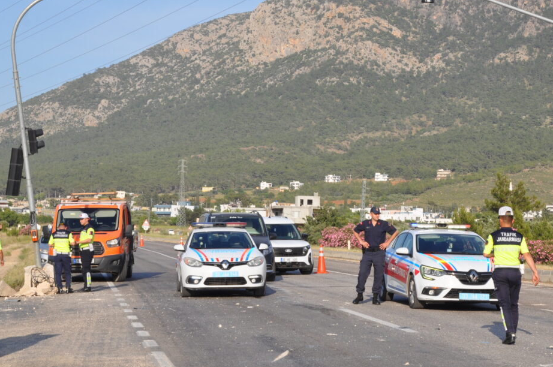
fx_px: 1534
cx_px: 314
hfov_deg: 20.4
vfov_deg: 13.6
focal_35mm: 100
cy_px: 136
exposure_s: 1/200
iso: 200
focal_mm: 48
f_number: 14
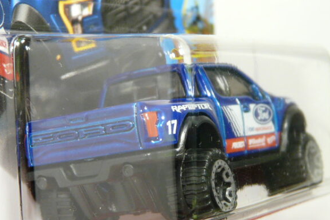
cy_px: 125
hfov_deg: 18.6
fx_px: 1008
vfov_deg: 12.4
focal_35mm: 110
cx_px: 168
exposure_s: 1/50
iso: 200
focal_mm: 10.5
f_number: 3.2
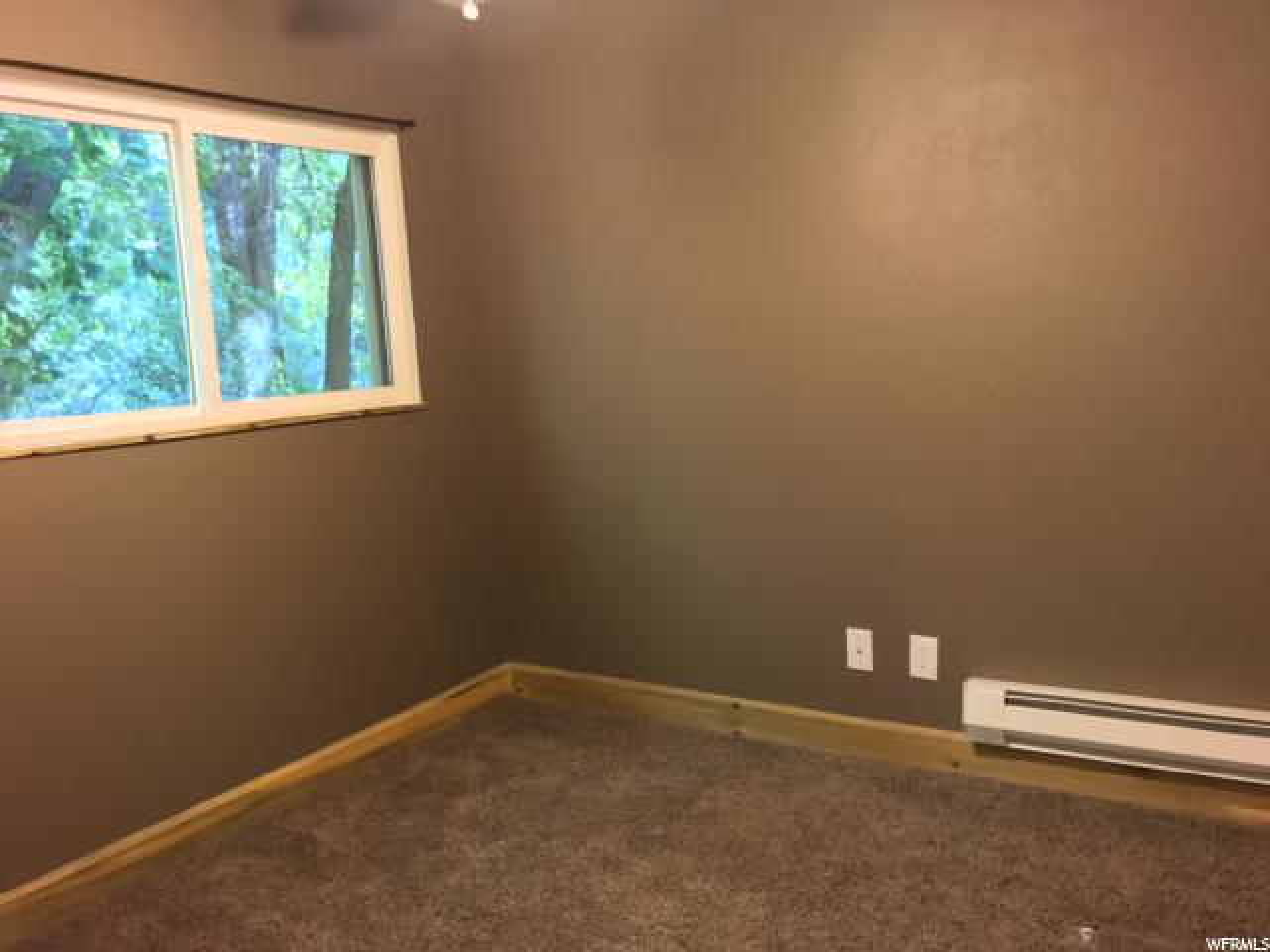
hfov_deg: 63.4
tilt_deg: -5.4
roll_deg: +4.0
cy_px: 476
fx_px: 1027
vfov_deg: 49.7
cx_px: 635
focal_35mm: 28
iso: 200
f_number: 1.8
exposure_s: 1/20
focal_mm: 3.99
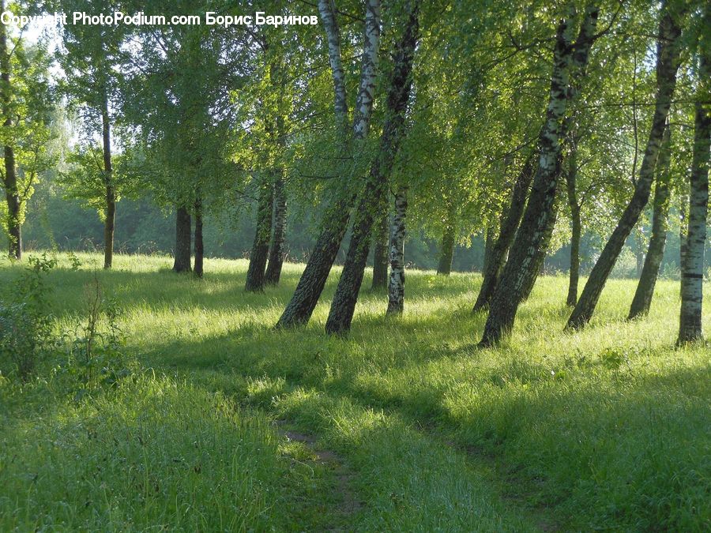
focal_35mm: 76
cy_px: 266
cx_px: 356
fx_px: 1561
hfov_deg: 25.7
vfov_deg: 19.4
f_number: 4.4
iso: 80
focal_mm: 13.6
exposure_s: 1/100
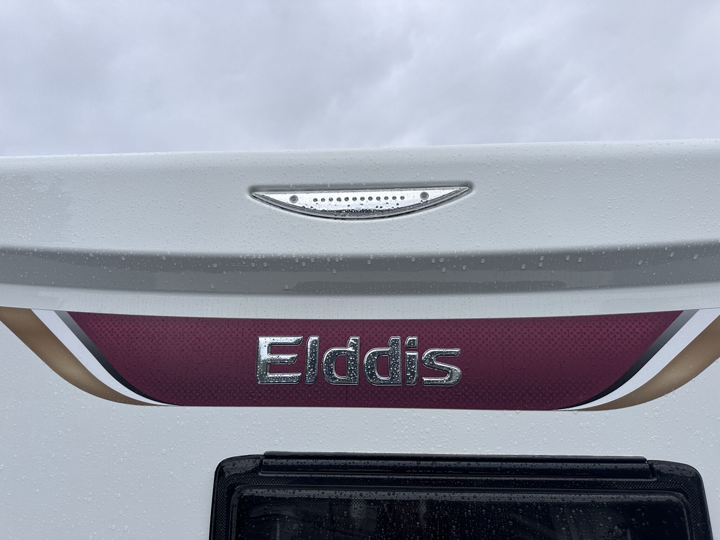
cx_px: 360
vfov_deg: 56.8
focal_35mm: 24
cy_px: 270
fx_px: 499
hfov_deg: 71.6
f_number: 1.78
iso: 80
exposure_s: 1/1019
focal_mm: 6.86
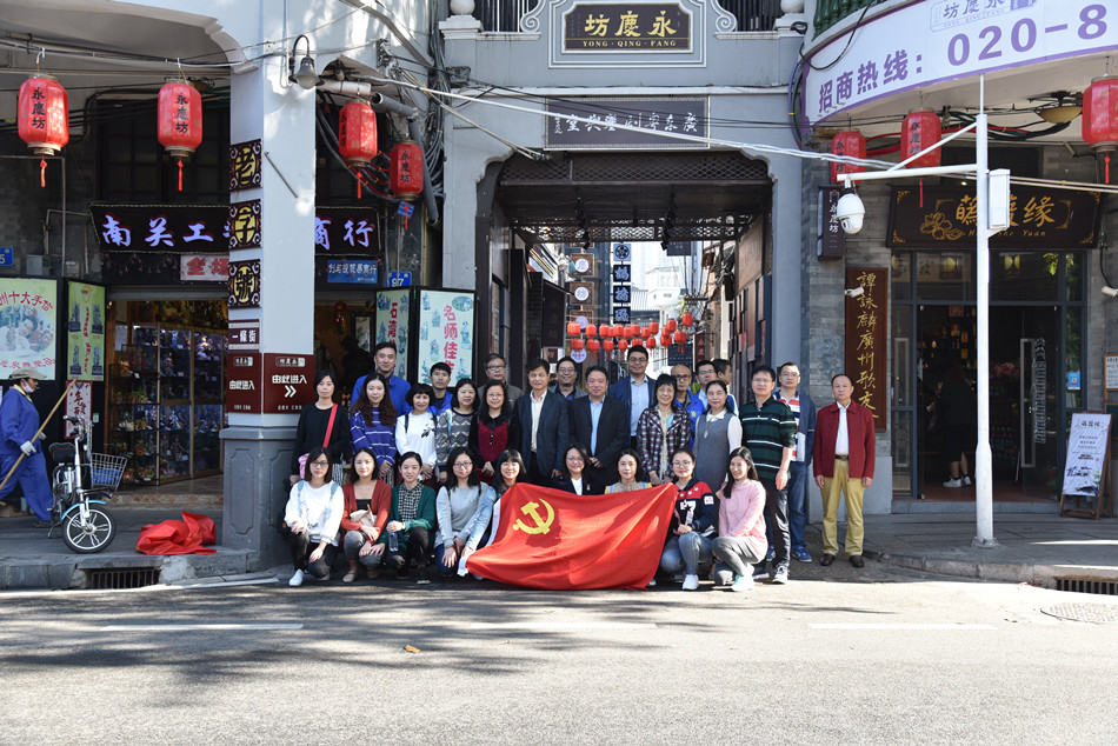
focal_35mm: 38
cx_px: 559
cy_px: 373
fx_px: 1180
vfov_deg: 35.1
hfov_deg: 50.7
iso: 400
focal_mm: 38
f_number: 5.6
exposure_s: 1/125
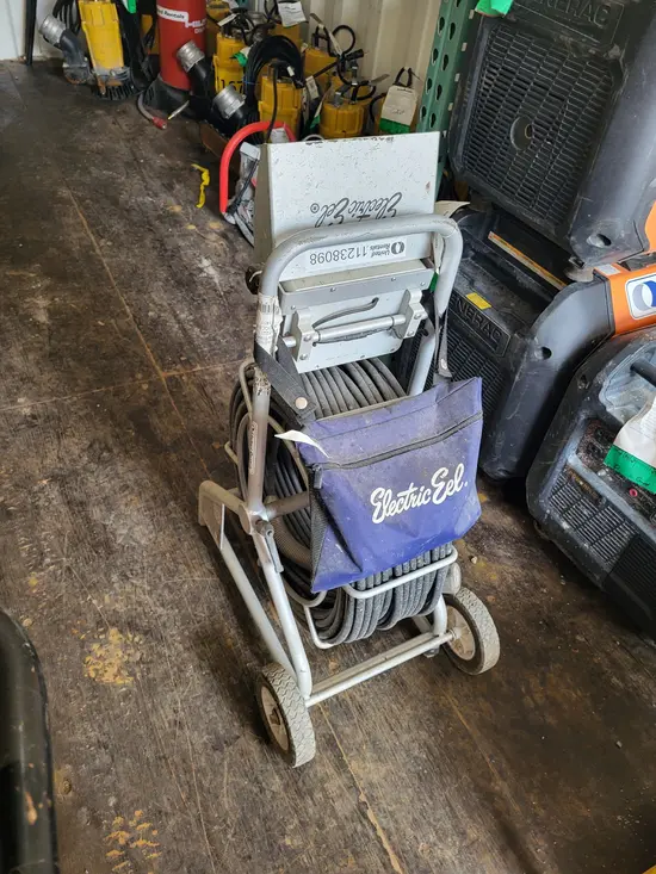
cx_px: 328
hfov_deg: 53.1
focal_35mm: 26
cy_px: 437
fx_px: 657
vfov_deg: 67.3
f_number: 1.8
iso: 200
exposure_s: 1/40
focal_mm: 5.4
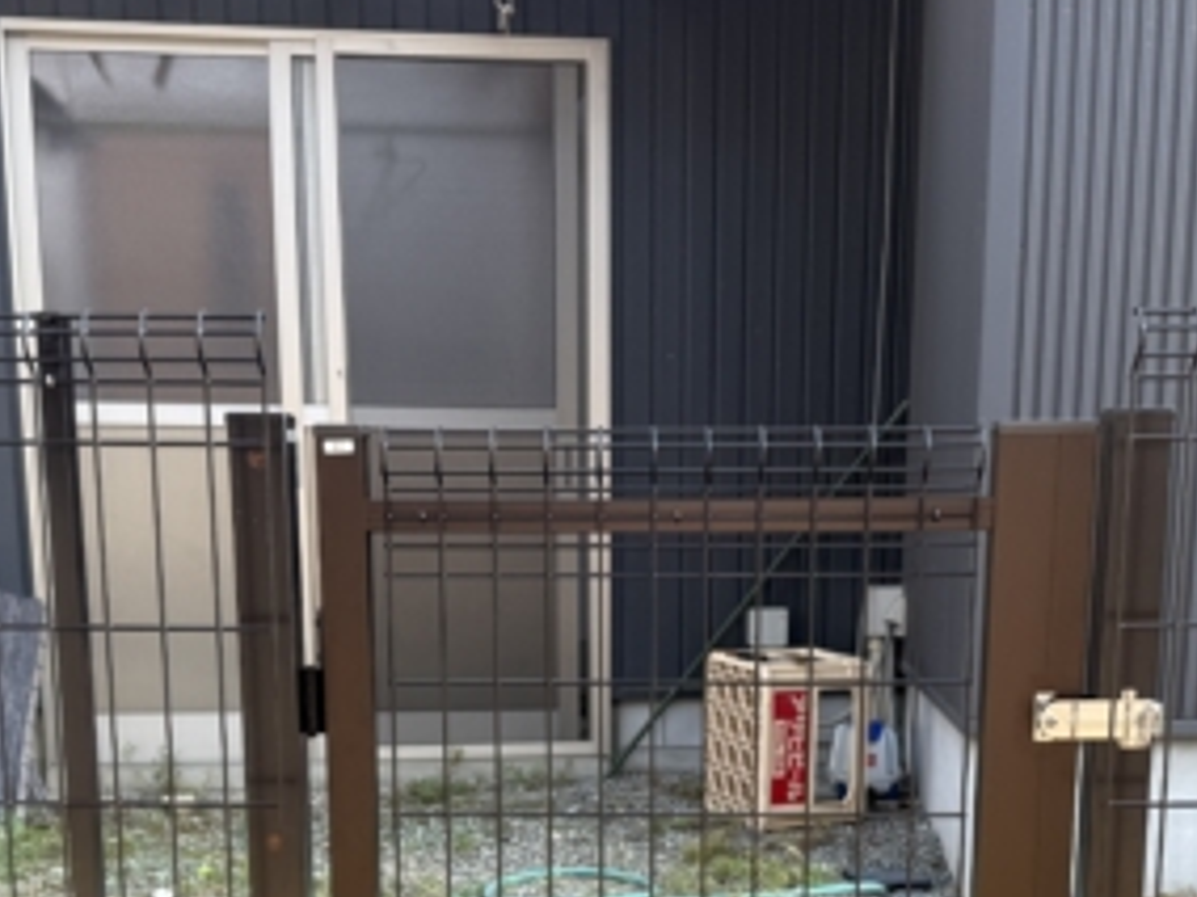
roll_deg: +1.4
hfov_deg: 35.5
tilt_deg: -9.1
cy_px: 884
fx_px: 1867
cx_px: 594
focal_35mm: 54
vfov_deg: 25.7
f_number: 1.78
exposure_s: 1/303
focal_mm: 6.76
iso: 80
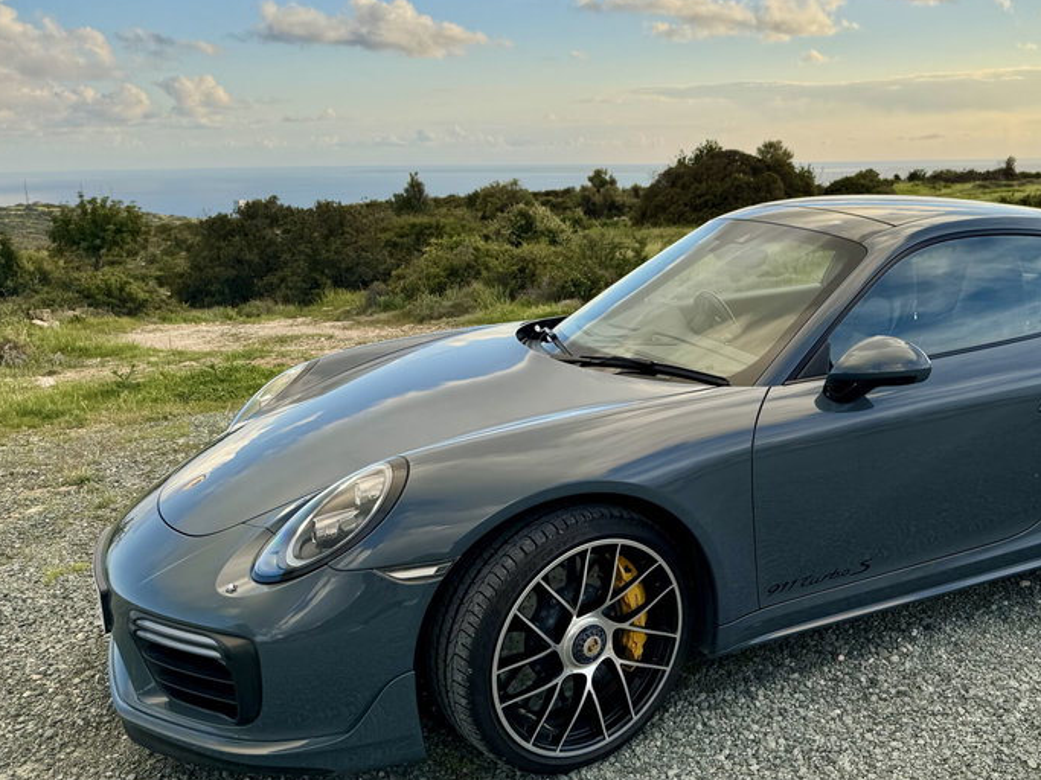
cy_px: 373
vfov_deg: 39.6
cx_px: 750
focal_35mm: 36
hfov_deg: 49.8
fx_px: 1082
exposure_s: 1/2604
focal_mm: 6.76
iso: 80
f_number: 1.78
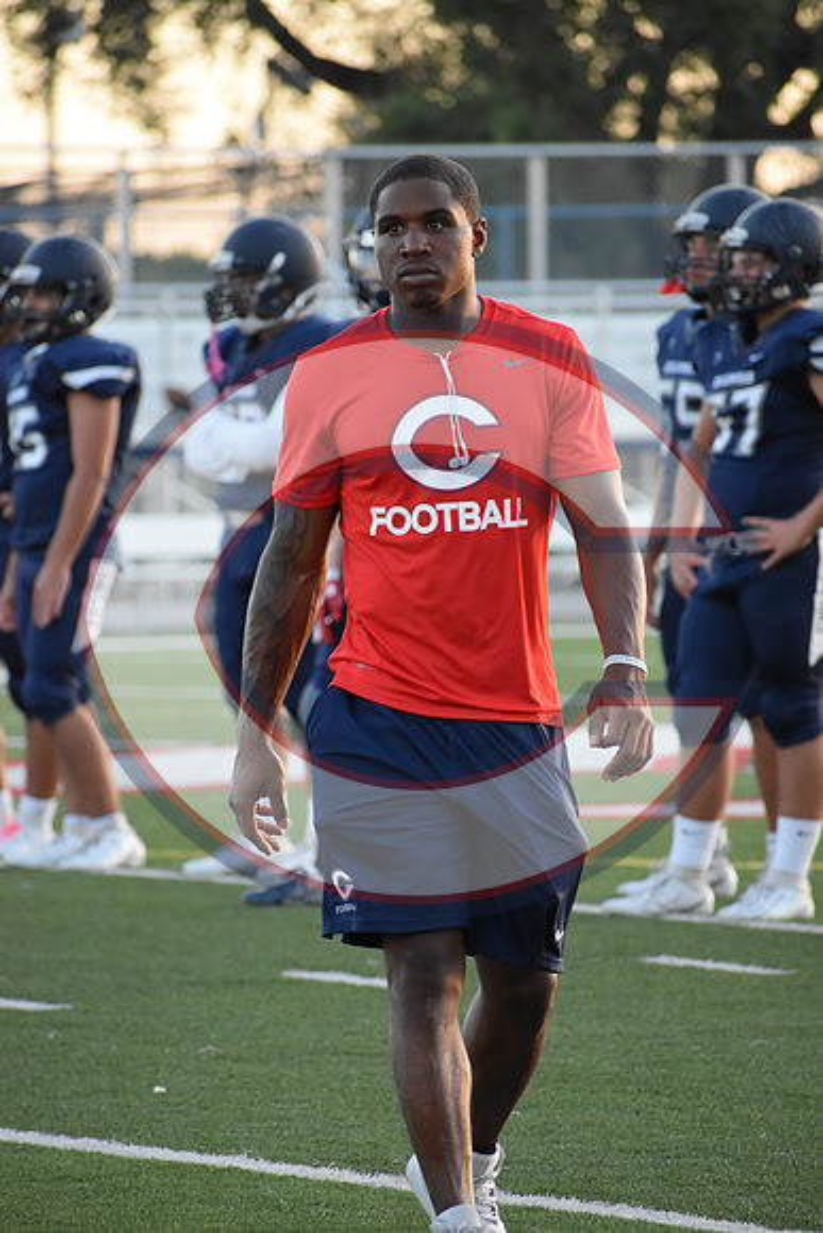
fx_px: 10281
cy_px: 616
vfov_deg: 6.9
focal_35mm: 300
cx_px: 412
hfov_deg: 4.6
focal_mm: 200
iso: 3200
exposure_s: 1/500
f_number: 5.3
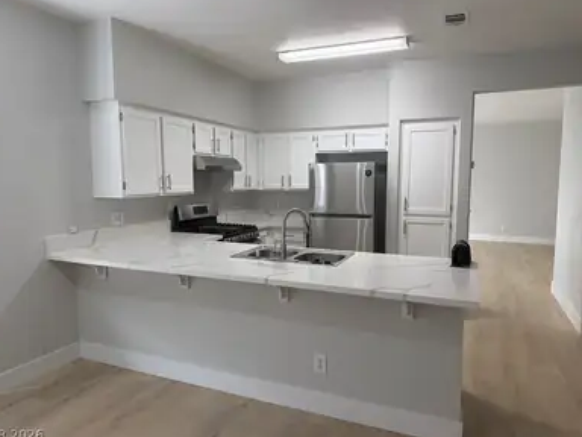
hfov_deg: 69.4
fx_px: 420
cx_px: 282
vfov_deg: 54.9
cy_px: 217
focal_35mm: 25
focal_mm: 6.76
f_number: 1.78
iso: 200
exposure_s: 1/208
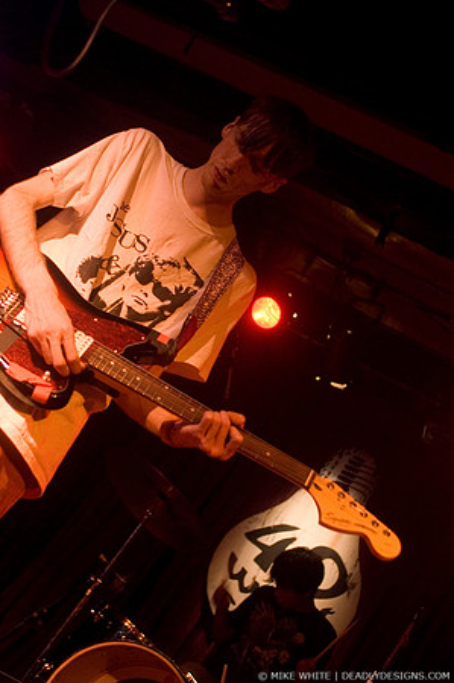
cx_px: 227
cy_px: 342
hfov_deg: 25.7
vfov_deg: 37.9
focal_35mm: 52
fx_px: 995
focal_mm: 35
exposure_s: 1/40
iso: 800
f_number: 2.8
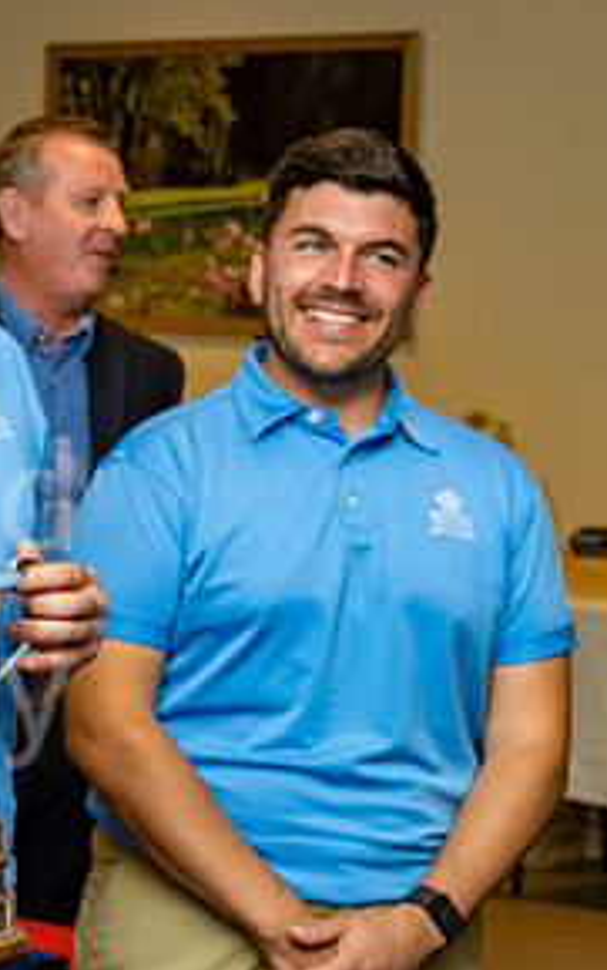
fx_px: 3171
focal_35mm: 120
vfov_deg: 17.4
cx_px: -268
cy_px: 471
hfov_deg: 10.6
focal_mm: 36
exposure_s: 1/50
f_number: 5.6
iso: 400
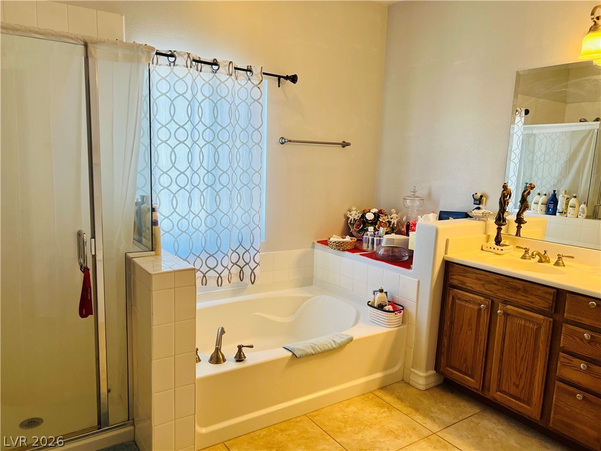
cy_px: 226
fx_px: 451
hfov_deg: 67.3
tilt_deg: -9.1
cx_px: 300
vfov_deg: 53.1
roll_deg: -2.5
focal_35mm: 26
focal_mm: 5.7
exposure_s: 1/120
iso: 100
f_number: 1.5
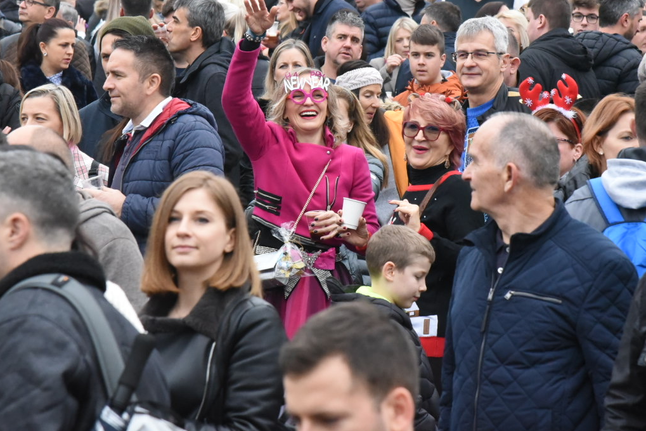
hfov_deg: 12.3
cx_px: 308
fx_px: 2996
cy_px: 106
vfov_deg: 8.2
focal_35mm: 167
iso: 8000
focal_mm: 105
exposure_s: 1/1000
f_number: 8
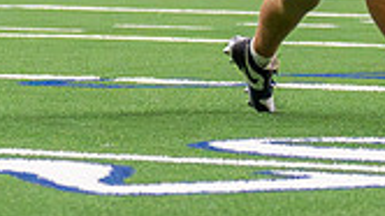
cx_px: 390
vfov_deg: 2.0
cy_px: -115
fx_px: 6058
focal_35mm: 594
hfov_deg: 3.6
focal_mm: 70
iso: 5000
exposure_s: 1/1600
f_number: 2.8
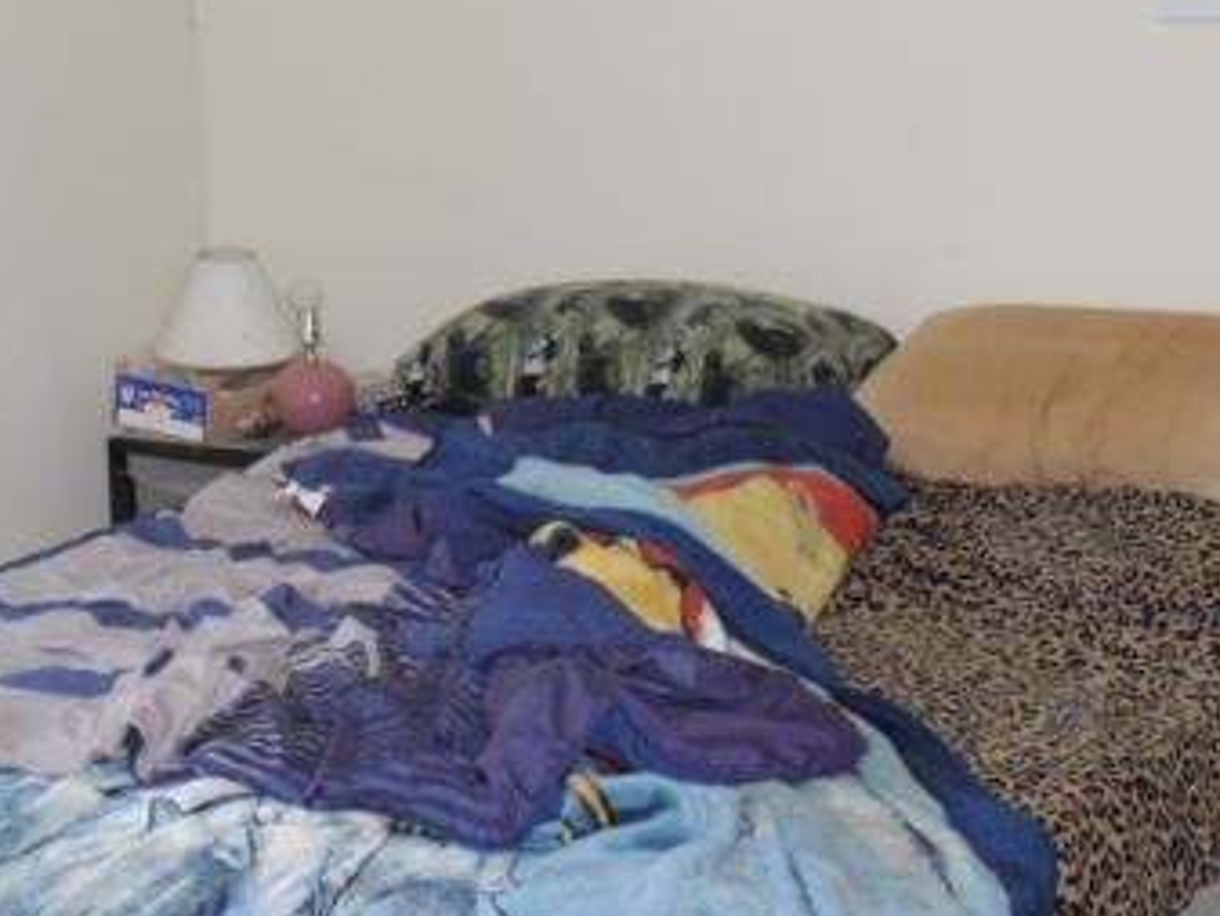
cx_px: 387
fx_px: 2679
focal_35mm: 76
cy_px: 355
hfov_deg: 25.5
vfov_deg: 19.4
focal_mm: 7.25
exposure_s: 1/40
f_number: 3.9
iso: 200
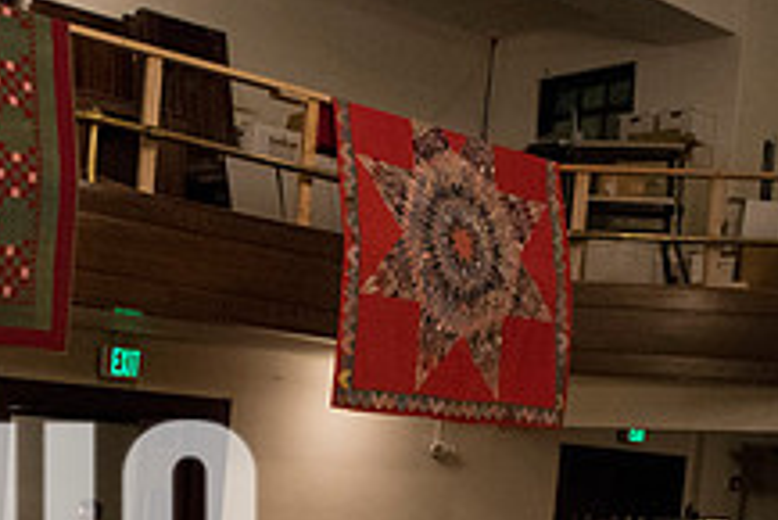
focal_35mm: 64
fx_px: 1384
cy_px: 590
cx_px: -14
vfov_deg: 20.2
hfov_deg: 29.2
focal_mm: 24
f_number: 2.8
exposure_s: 1/400
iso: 8000
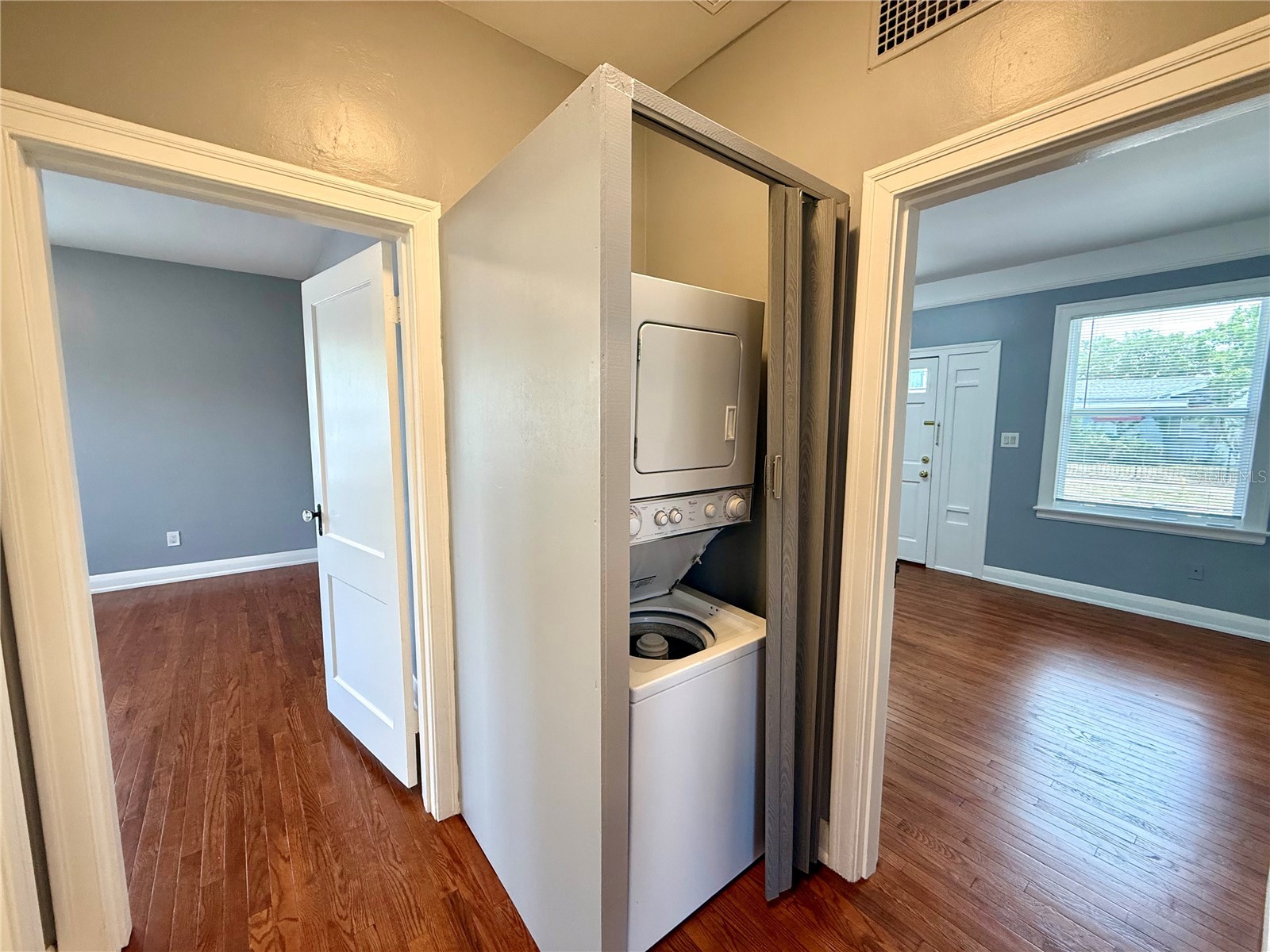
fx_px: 514
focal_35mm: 14
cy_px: 476
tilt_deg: -5.8
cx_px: 635
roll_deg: +0.3
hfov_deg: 102.1
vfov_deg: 85.7
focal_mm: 2.22
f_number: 2.2
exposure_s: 1/120
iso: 200
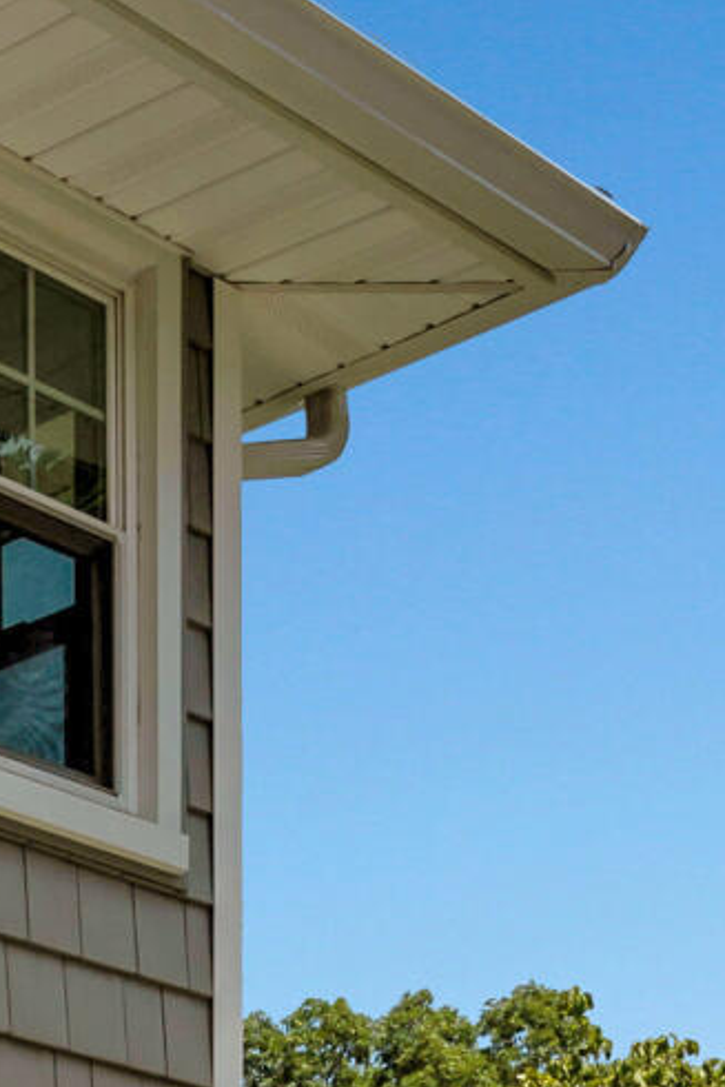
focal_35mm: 98
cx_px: -576
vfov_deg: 17.3
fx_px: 2958
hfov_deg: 12.7
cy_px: 1912
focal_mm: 16
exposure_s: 1/400
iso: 100
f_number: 8
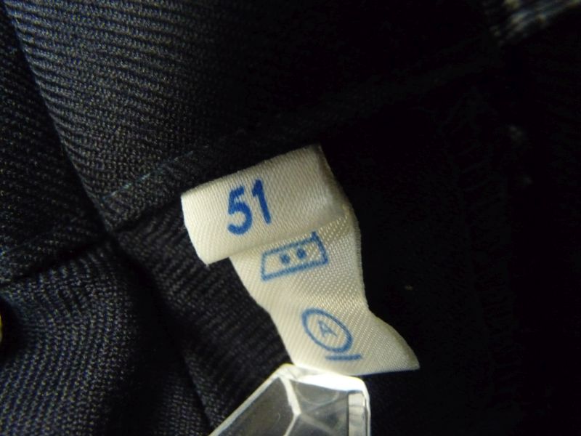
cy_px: 218
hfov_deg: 65.3
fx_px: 453
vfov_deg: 51.4
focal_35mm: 27
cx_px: 290
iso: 800
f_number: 2.8
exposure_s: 1/25
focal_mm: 4.8
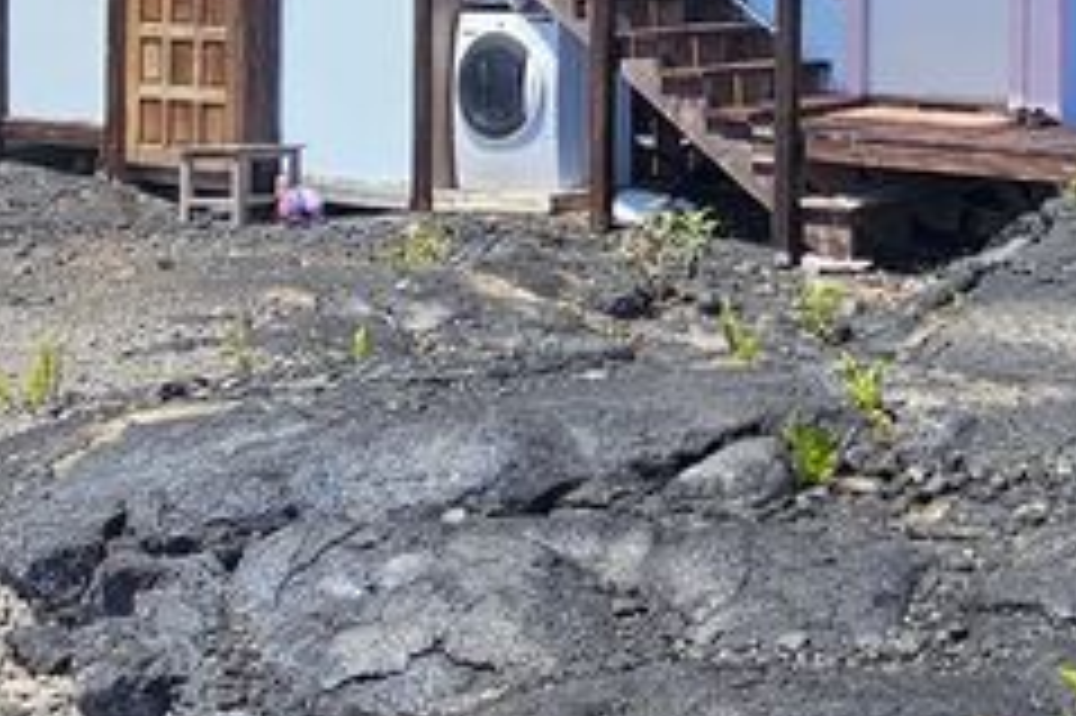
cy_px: -5
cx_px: 774
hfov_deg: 34.0
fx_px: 1732
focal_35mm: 58
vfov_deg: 22.4
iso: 50
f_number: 2.2
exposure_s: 1/2289
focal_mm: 2.2
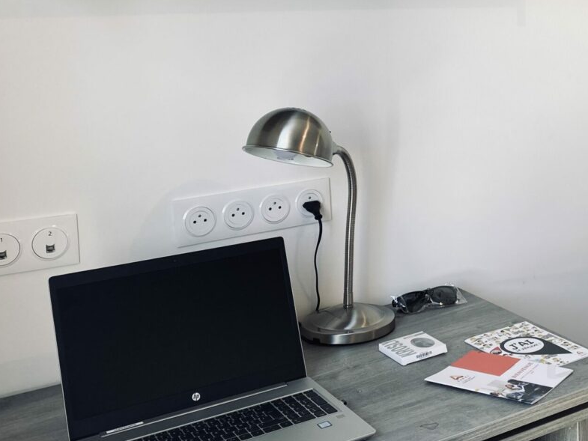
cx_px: 559
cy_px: 124
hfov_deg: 33.7
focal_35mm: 53
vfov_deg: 27.2
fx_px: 900
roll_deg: +1.5
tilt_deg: -8.4
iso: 40
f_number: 1.8
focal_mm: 4.25
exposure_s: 1/100
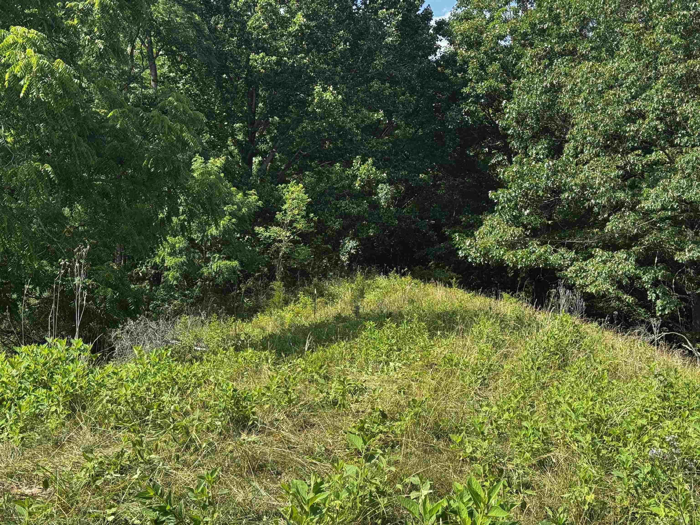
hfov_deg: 39.7
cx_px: 350
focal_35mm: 48
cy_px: 262
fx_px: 971
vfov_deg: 30.3
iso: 64
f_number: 1.78
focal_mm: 6.76
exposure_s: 1/1427
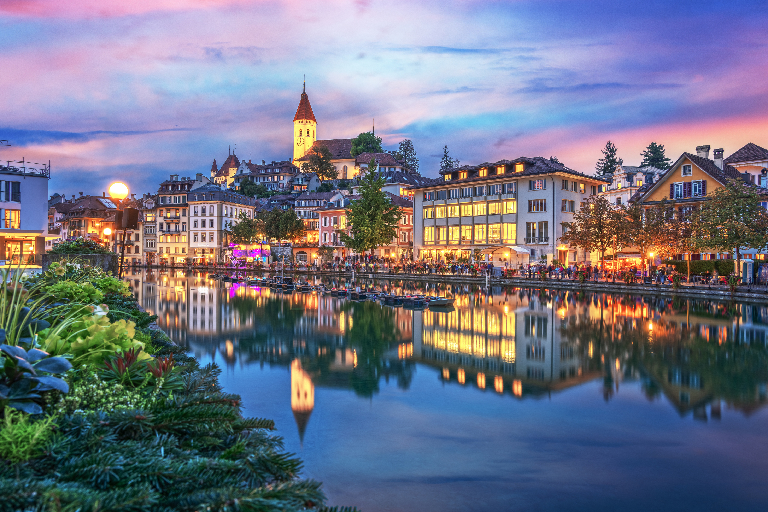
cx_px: 382
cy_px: 263
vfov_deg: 51.3
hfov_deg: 71.5
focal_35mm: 25
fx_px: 533
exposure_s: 2
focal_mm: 24
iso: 100
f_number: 8
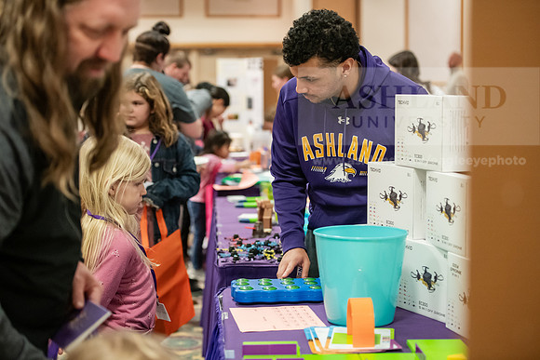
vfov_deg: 19.5
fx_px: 1050
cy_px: 180
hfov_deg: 28.8
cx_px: 270
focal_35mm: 70
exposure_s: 1/200
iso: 3200
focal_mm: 70
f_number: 3.2
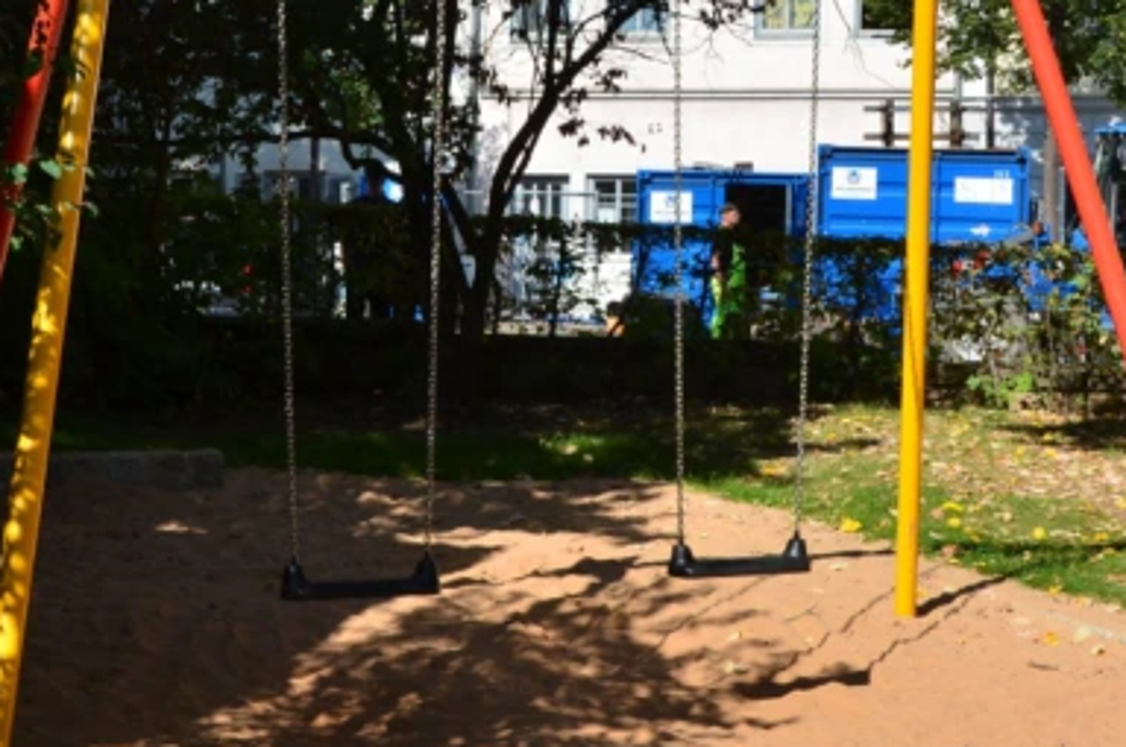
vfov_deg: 18.8
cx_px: 566
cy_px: 242
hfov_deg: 28.1
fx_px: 2249
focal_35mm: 72
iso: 200
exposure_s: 1/125
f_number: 11
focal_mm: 24
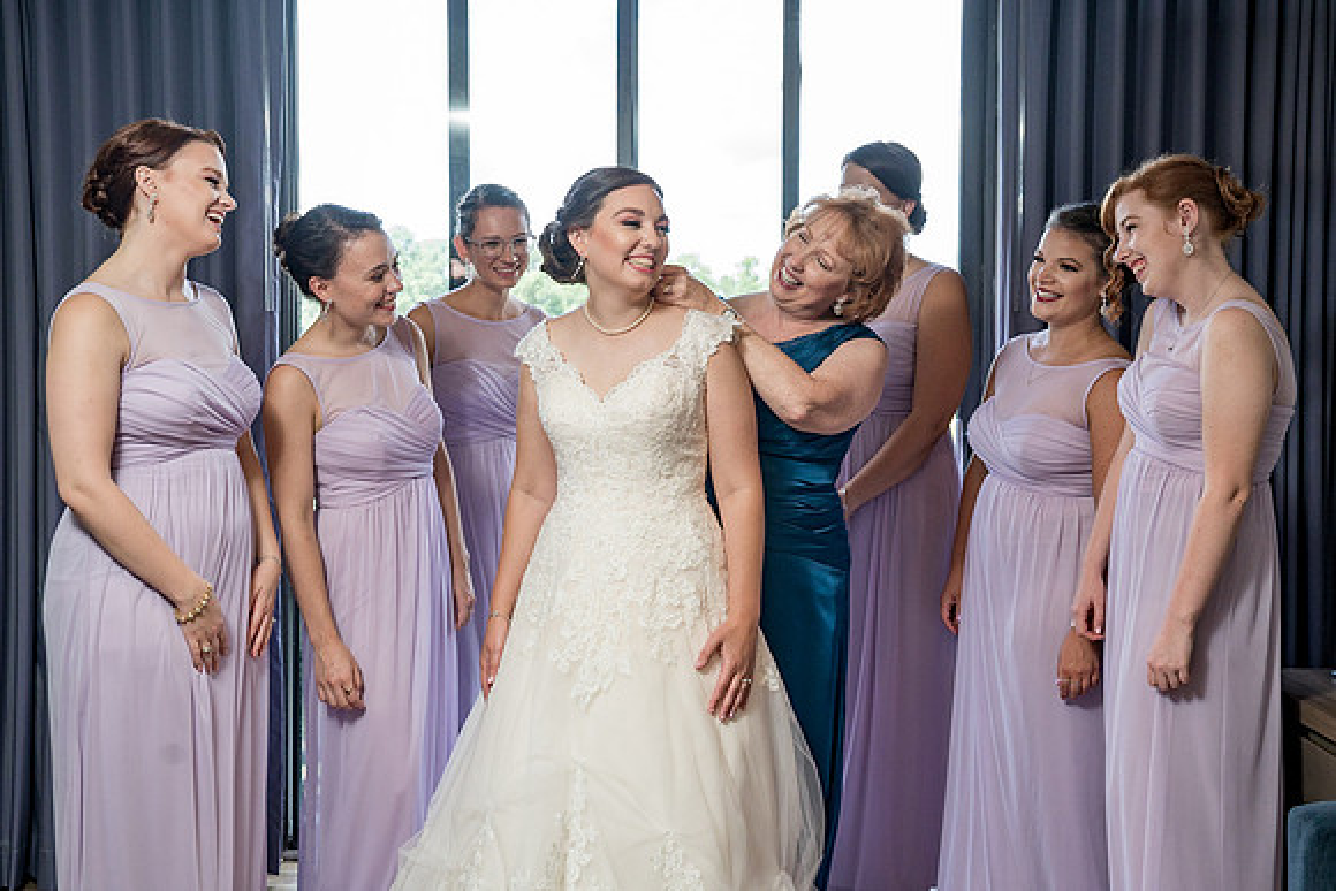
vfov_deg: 29.5
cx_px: 682
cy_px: 425
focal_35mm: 46
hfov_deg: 43.0
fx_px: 1695
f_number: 5.6
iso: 1000
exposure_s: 1/200
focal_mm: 43
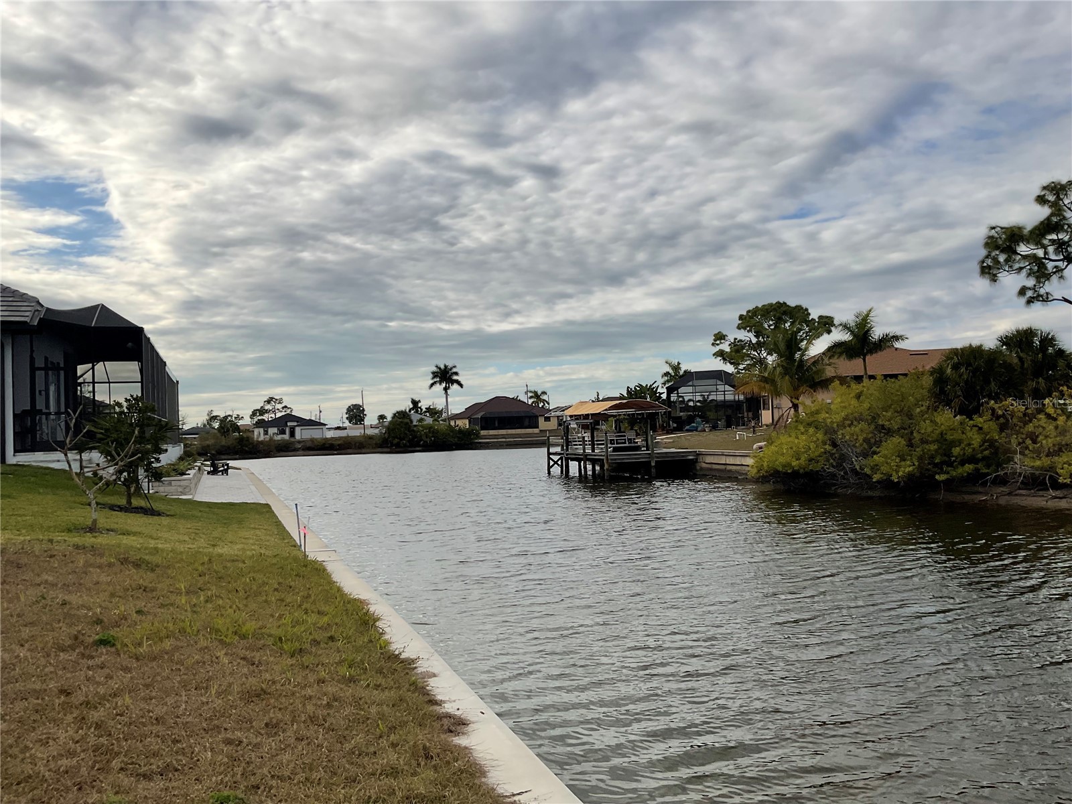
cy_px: 402
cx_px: 536
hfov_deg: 61.7
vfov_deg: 48.2
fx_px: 898
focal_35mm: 29
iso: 16
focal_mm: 3
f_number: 1.8
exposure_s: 1/3788
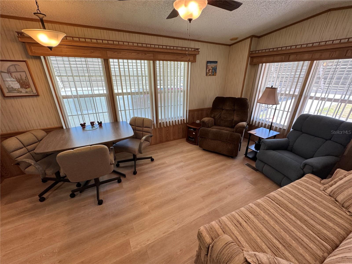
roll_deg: -0.6
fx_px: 142
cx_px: 176
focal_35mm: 14
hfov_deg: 102.1
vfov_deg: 85.7
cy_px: 132
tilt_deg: -23.5
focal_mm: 2.22
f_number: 2.2
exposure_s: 1/120
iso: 160
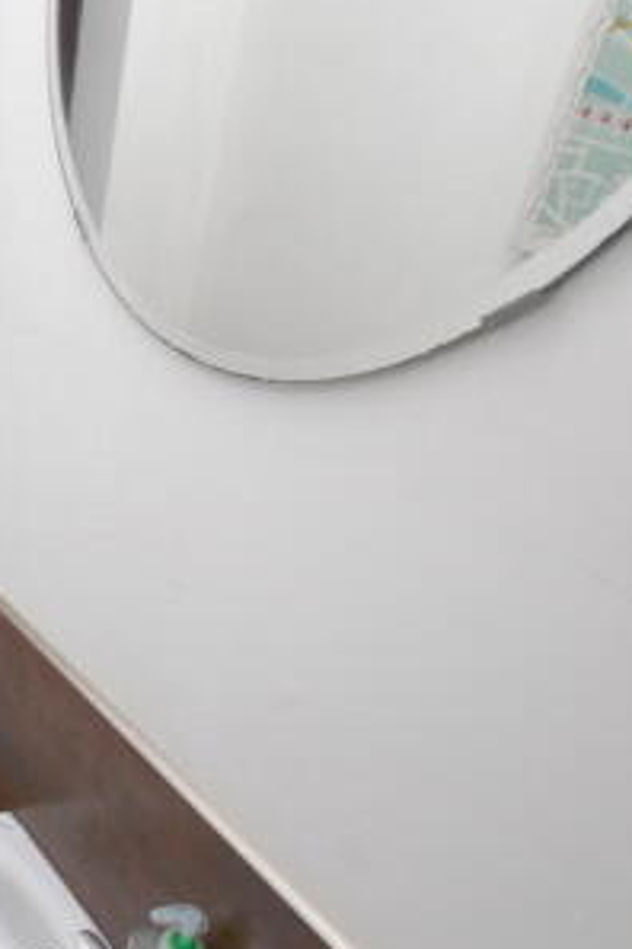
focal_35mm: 33
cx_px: -273
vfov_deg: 56.6
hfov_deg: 28.7
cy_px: 586
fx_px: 869
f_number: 5
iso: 250
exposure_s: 1/60
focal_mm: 10
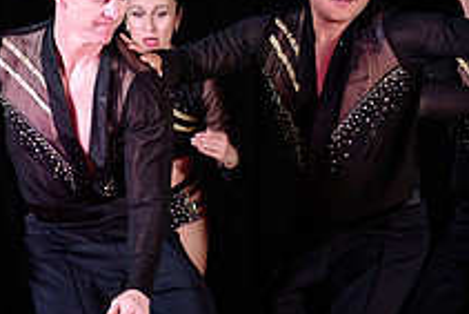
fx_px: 4185
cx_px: 240
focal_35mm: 321
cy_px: 99
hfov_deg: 6.4
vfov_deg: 4.3
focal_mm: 82
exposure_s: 1/200
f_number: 3.2
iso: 400
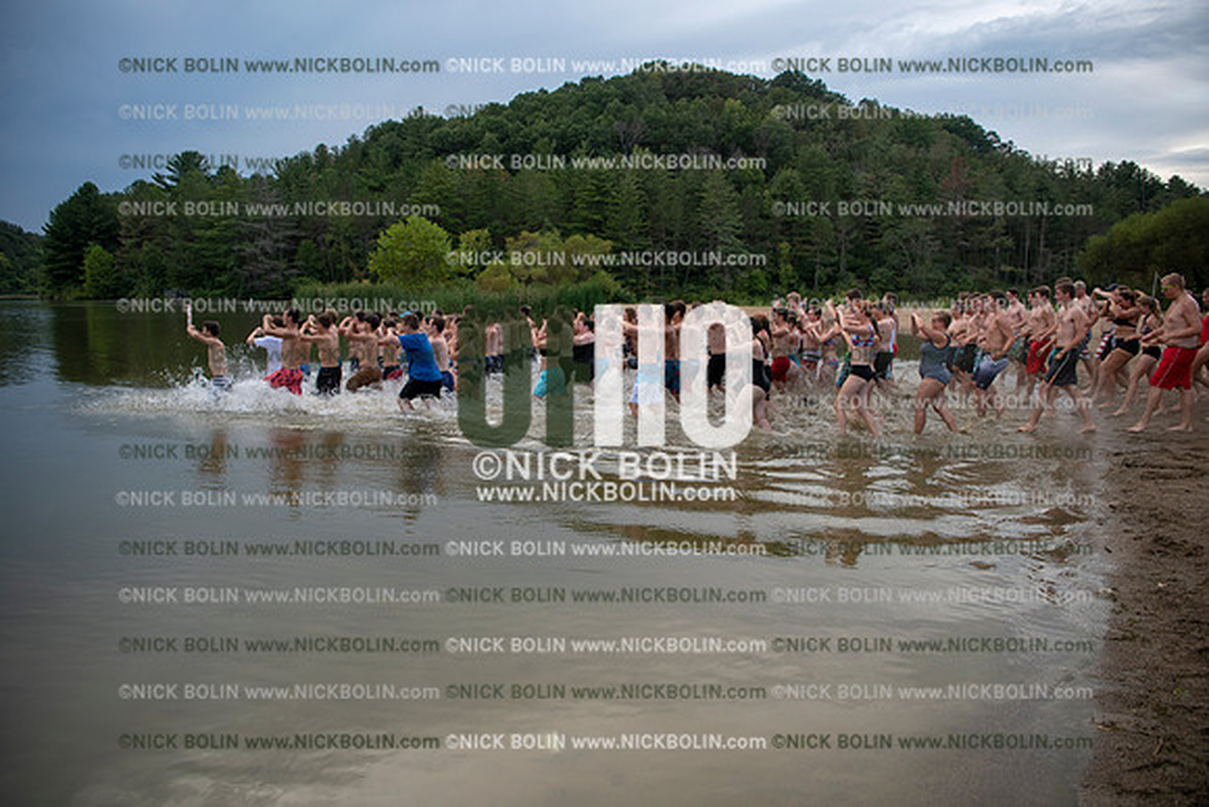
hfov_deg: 73.7
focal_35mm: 24
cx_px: 604
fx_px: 806
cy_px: 404
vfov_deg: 53.2
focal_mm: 24
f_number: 3.2
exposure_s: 1/800
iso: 160
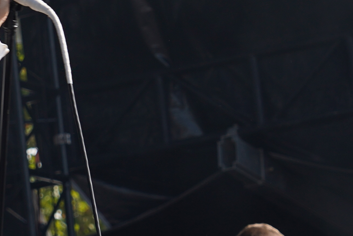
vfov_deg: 3.7
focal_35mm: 373
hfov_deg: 5.5
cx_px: -39
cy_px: 13
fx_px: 3658
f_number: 6.3
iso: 100
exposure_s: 1/200
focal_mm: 81
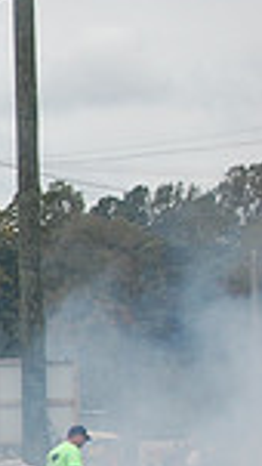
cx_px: -592
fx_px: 3358
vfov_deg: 7.9
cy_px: 549
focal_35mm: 272
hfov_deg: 4.3
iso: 320
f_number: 5.3
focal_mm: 45
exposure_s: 1/1000
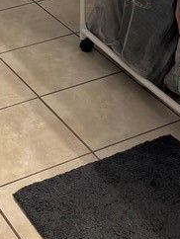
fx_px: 761
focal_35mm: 110
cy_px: -232
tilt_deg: -6.3
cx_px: 60
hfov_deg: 13.5
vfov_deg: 14.8
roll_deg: +0.2
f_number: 1.6
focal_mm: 5.96
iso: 80
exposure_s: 1/60
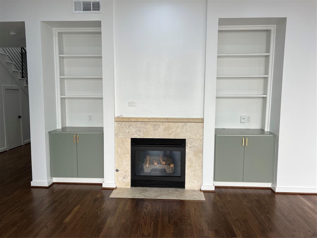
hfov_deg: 67.3
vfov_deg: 53.1
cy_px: 119
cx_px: 158
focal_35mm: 26
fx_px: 238
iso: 40
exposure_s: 1/219
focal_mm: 5.7
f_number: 1.5
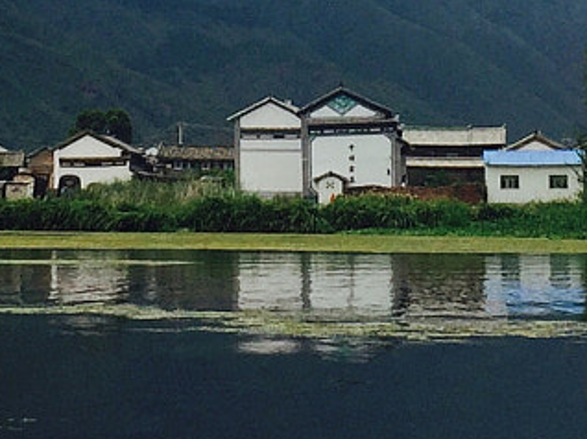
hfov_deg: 13.5
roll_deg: -2.1
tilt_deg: +9.4
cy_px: -197
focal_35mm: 146
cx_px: 223
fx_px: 2474
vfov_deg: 9.9
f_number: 2.2
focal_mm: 4.15
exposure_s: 1/4405
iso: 32
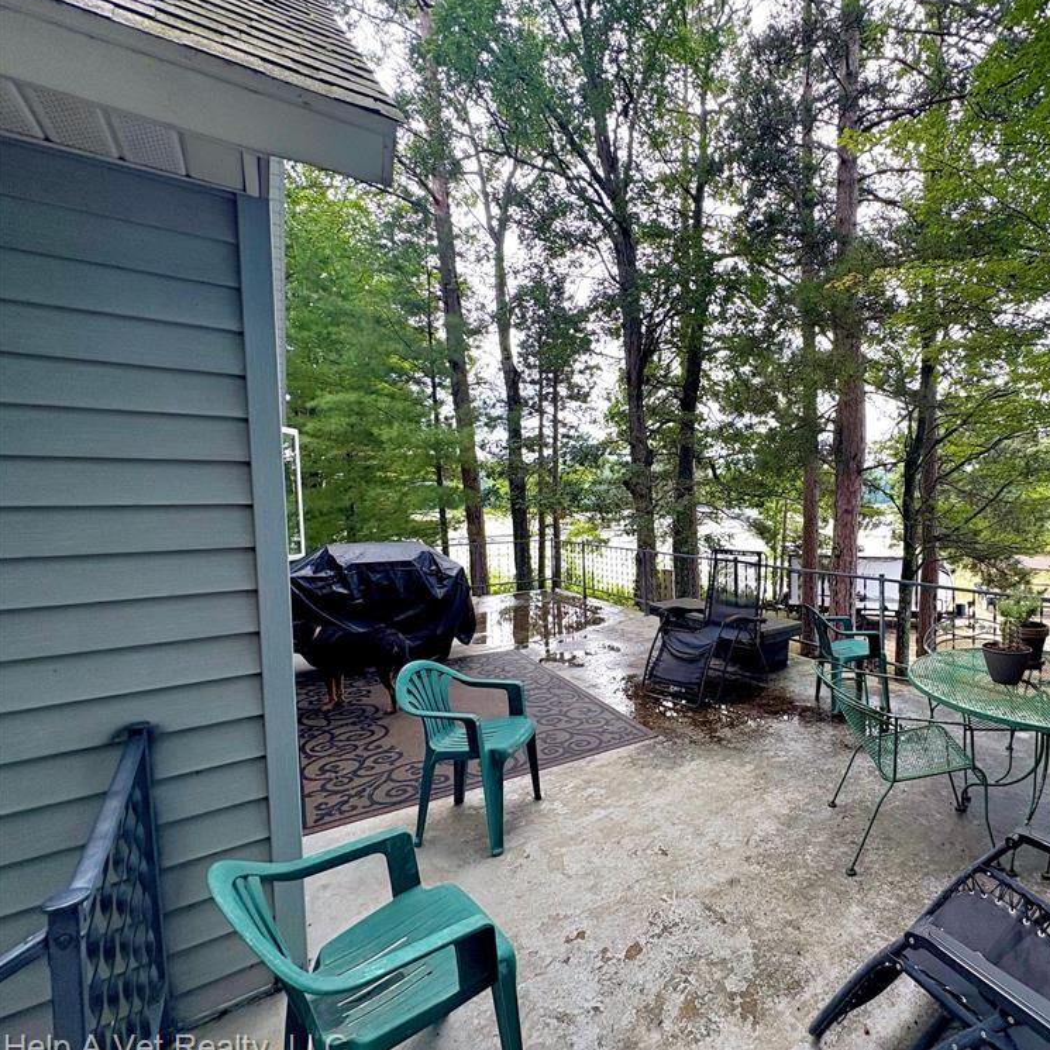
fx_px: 583
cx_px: 719
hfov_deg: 80.5
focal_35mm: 17
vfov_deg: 84.0
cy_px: 531
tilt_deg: -2.7
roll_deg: +1.5
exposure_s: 1/440
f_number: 2.2
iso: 64
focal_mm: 2.22
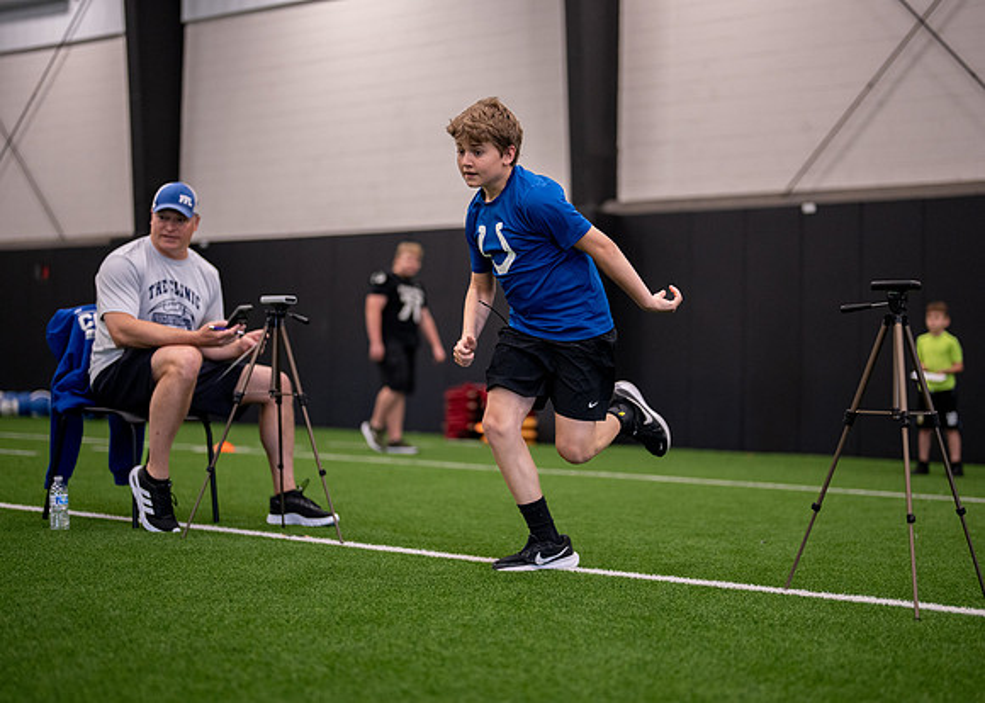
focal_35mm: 54
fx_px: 1503
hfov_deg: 36.3
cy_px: 351
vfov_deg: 26.3
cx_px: 535
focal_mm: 50
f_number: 1.2
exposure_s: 1/1000
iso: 2000
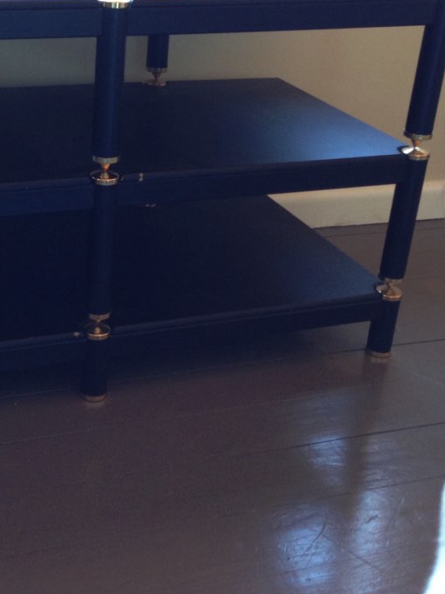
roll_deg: -2.4
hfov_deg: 24.8
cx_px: 92
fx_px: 994
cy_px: 207
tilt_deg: -23.5
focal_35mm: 58
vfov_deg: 33.0
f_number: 2.4
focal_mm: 4.12
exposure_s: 1/20
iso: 100
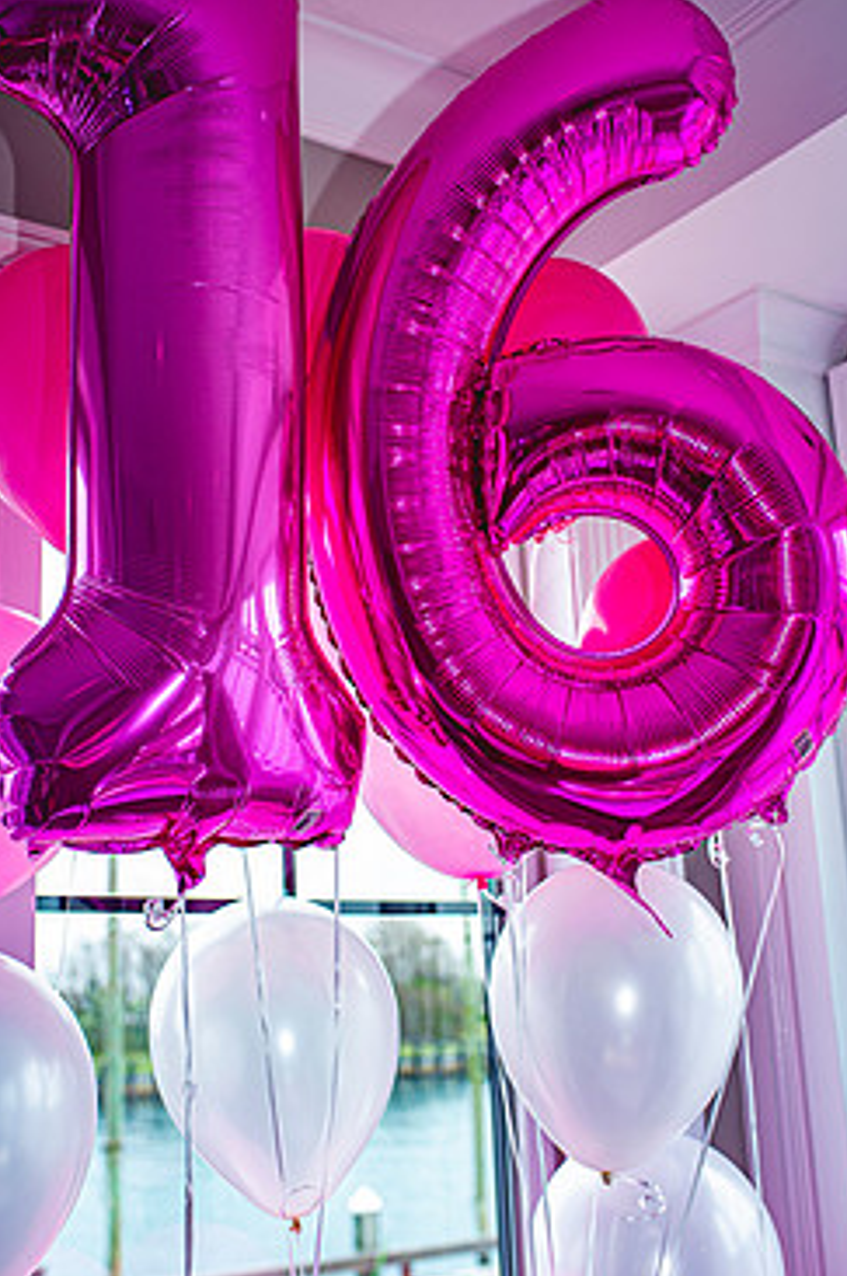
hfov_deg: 31.1
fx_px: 1522
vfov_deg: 45.5
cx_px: 378
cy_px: 614
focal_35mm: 43
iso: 125
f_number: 3.5
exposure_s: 1/200
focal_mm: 35
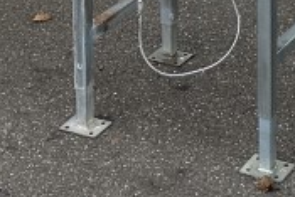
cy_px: -234
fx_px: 1197
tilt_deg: -11.5
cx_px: 283
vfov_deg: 8.7
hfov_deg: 13.9
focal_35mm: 146
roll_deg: +0.9
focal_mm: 6.86
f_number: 1.78
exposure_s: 1/2732
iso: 80
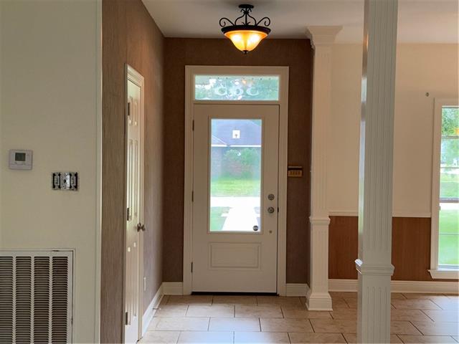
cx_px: 230
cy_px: 172
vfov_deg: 30.3
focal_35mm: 48
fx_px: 636
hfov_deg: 39.7
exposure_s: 1/123
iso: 64
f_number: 1.78
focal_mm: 6.76
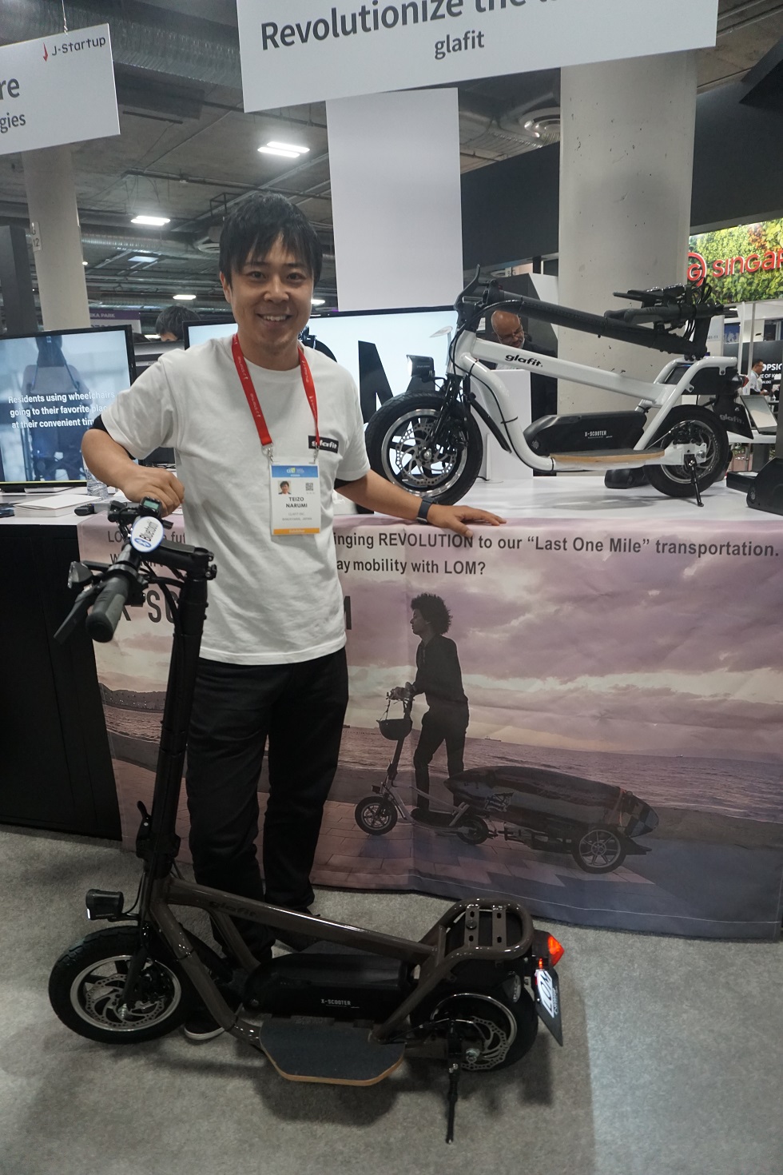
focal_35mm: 24
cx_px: 392
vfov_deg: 73.7
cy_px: 588
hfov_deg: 53.1
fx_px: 783
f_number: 4
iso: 1250
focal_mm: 16
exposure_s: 1/160
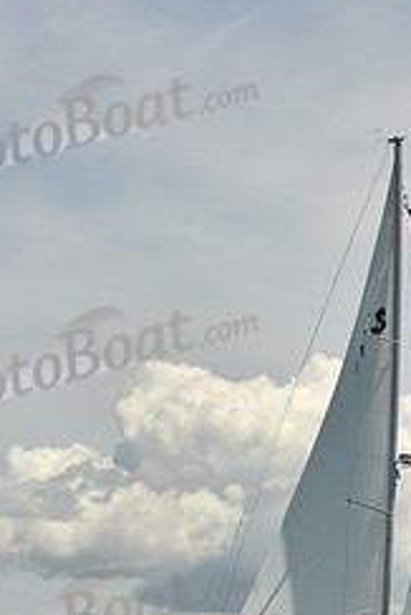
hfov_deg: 7.2
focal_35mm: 190
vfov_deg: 10.8
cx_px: 390
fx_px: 3249
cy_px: 456
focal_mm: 80
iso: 320
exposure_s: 1/800
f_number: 13
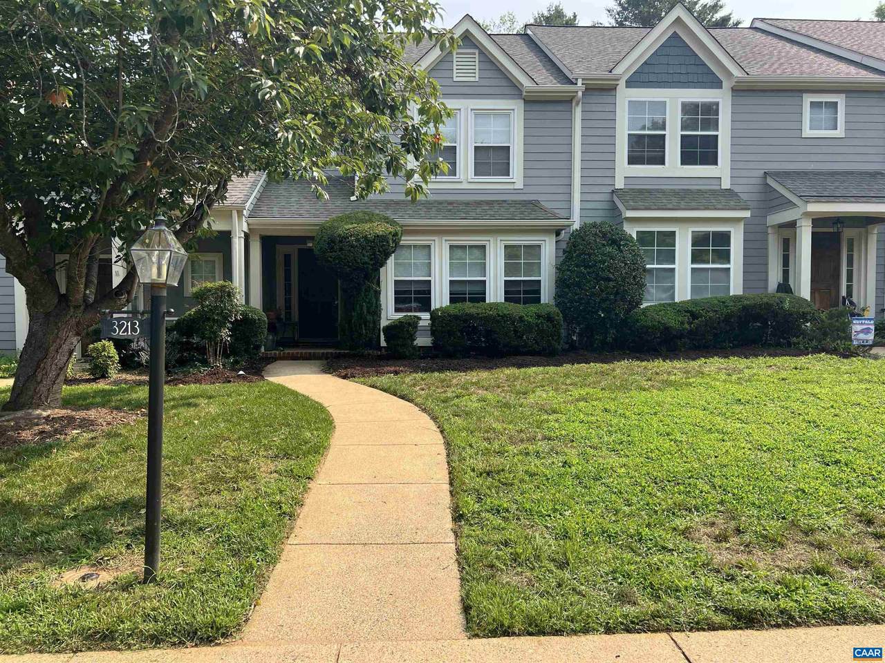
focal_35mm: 26
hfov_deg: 67.3
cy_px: 332
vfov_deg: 53.1
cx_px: 442
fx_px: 665
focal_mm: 5.7
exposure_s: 1/1575
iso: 50
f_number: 1.5
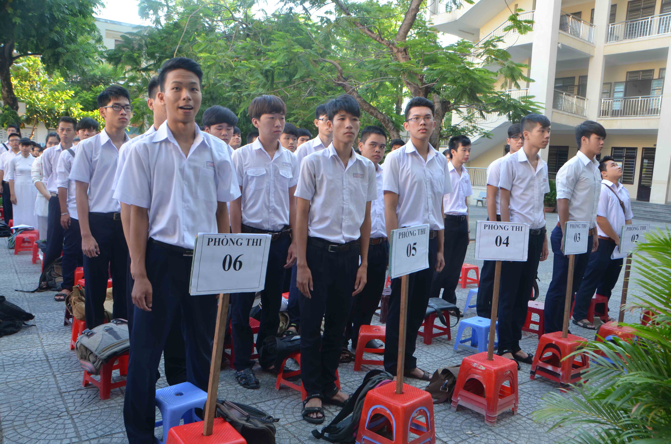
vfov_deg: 47.7
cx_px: 336
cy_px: 222
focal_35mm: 27
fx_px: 502
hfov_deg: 67.5
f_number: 8
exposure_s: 1/30
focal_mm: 18
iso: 250
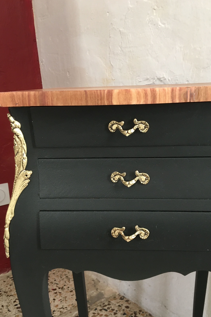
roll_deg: +3.1
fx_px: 308
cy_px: 177
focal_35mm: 35
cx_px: 125
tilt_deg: -16.6
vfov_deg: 54.3
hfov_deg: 37.7
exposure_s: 1/33
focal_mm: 4.15
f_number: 2.2
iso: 125
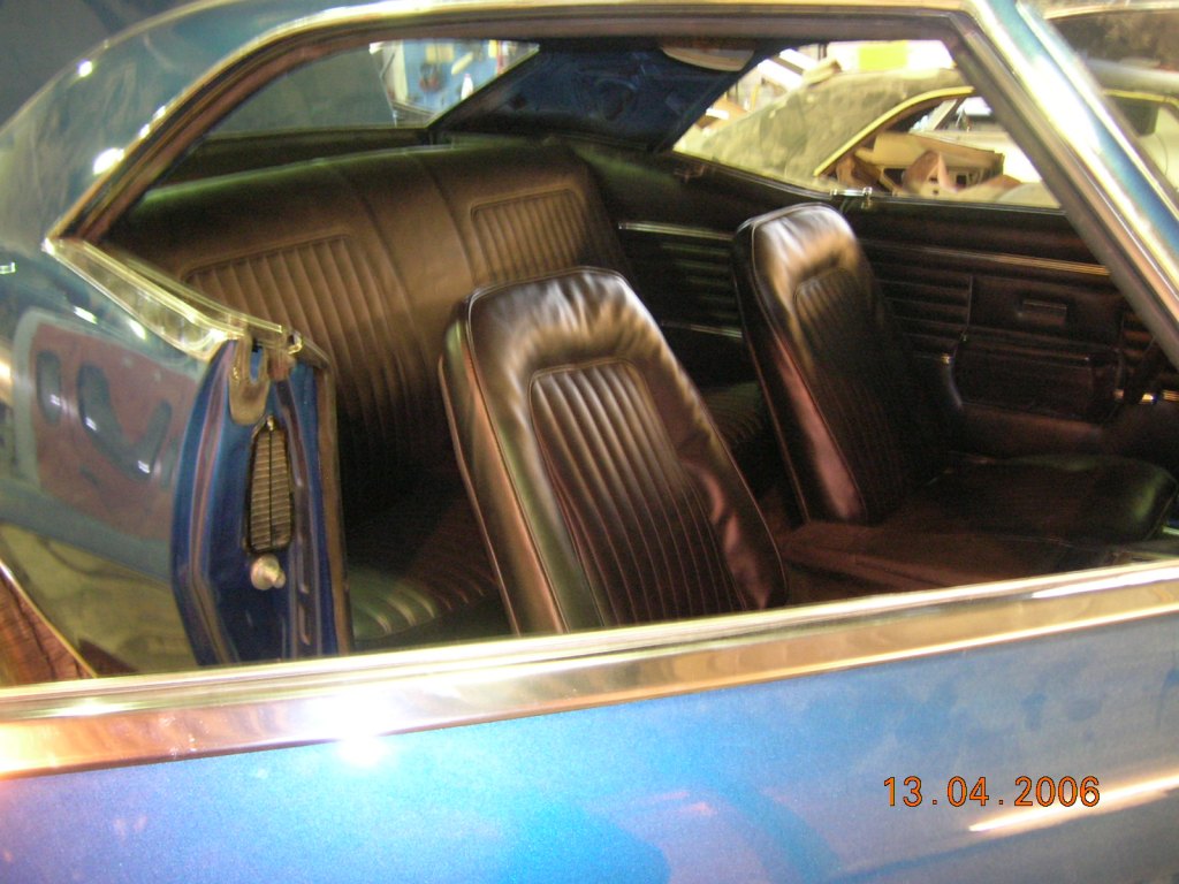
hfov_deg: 54.0
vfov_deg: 41.8
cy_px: 442
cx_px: 590
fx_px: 1158
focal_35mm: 34
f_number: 2.9
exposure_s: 1/4.2
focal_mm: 5.7
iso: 200
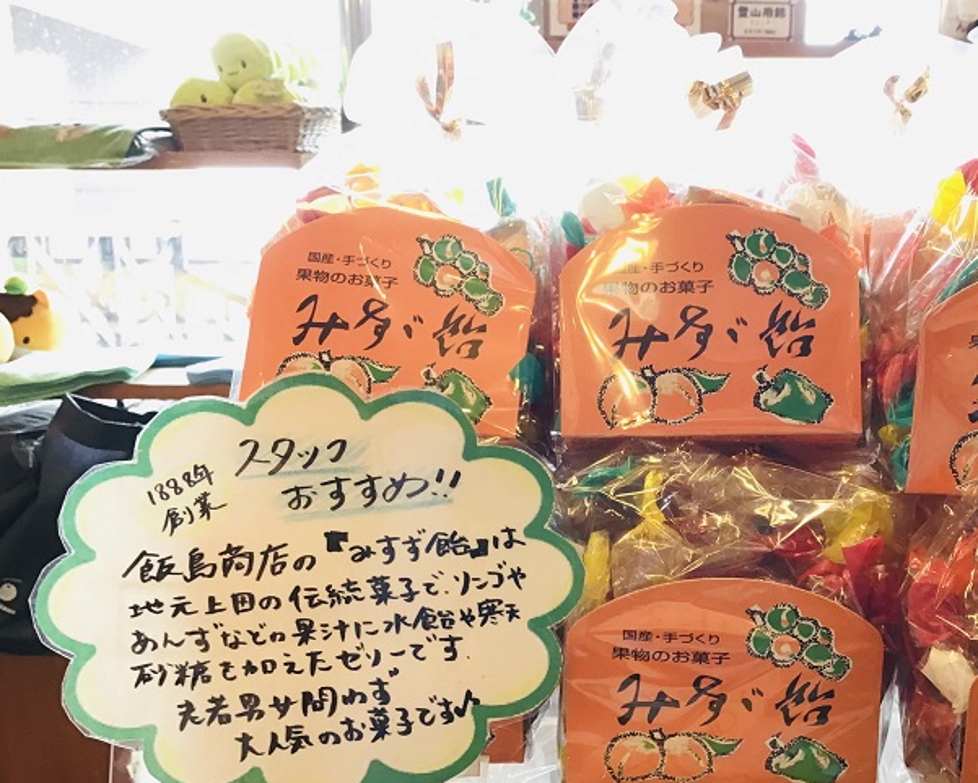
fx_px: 1187
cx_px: 648
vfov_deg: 36.5
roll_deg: +0.0
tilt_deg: -11.6
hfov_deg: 44.2
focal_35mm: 41
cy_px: 426
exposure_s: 1/30
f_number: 2.4
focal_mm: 3.3
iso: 50
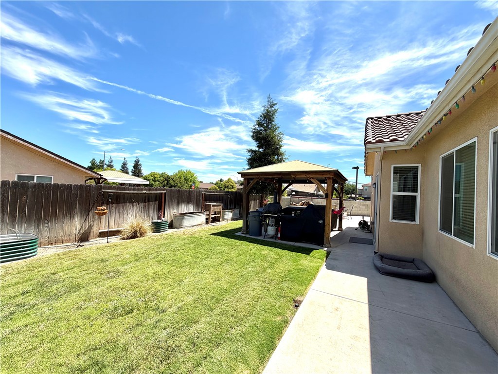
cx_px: 249
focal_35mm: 14
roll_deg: -1.6
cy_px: 187
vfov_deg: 85.7
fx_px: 201
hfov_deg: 102.1
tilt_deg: +1.3
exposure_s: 1/914
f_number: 2.2
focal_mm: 2.22
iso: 20
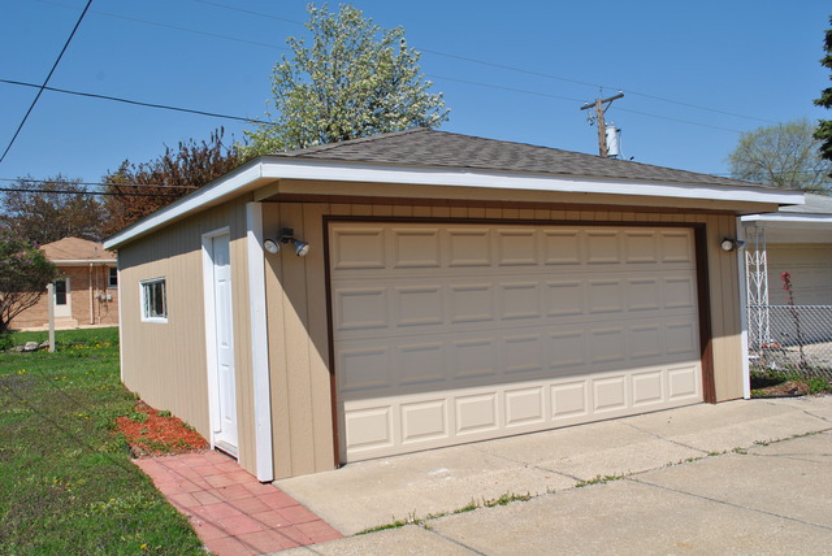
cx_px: 416
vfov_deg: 40.0
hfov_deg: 57.2
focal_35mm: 33
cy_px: 278
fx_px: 763
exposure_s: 1/320
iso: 100
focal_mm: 22
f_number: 9
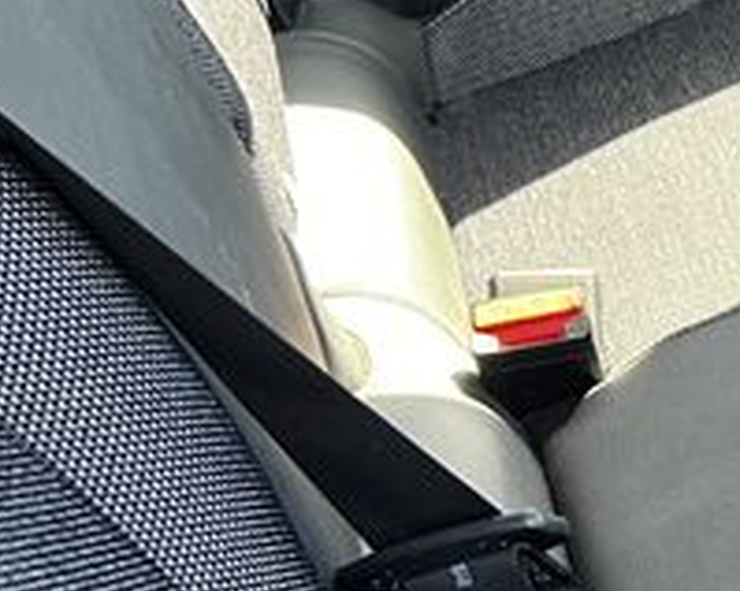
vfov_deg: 15.0
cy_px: 416
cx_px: 1368
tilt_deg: -28.0
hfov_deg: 15.8
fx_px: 2233
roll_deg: -3.1
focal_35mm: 102
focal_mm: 5.7
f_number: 1.5
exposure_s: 1/60
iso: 160
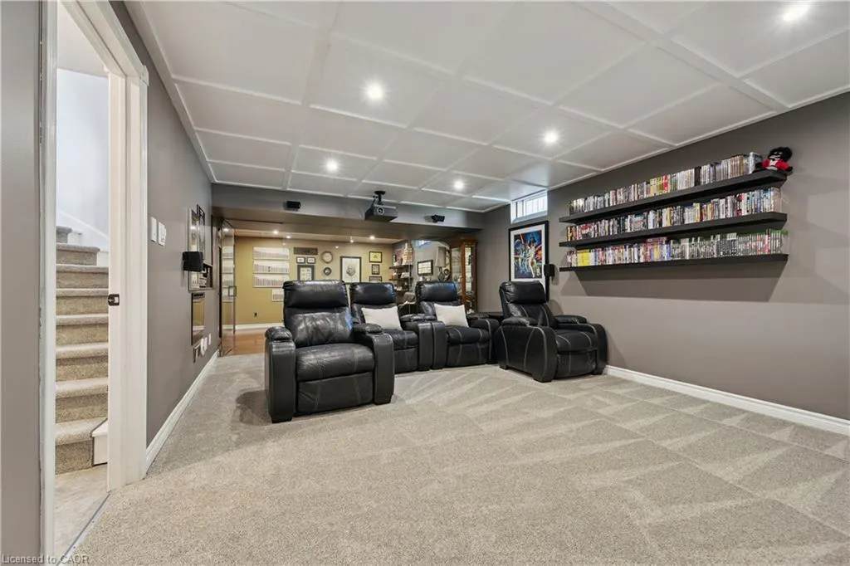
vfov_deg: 81.2
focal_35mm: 14
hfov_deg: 104.3
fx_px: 330
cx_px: 425
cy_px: 283
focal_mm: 14
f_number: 8
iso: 200
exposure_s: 1/2.5
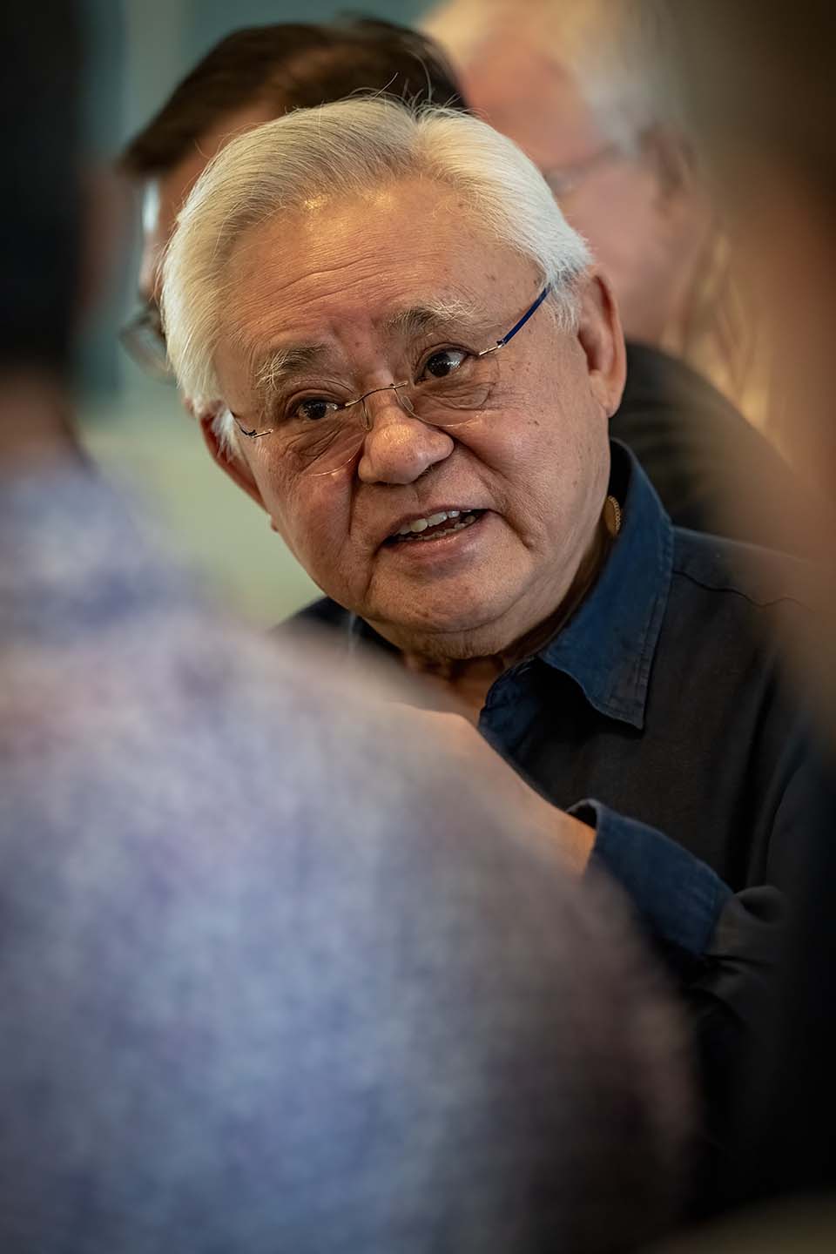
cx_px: 418
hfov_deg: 10.2
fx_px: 4702
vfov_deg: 15.2
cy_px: 627
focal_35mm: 135
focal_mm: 135
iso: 2500
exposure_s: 1/200
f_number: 2.8
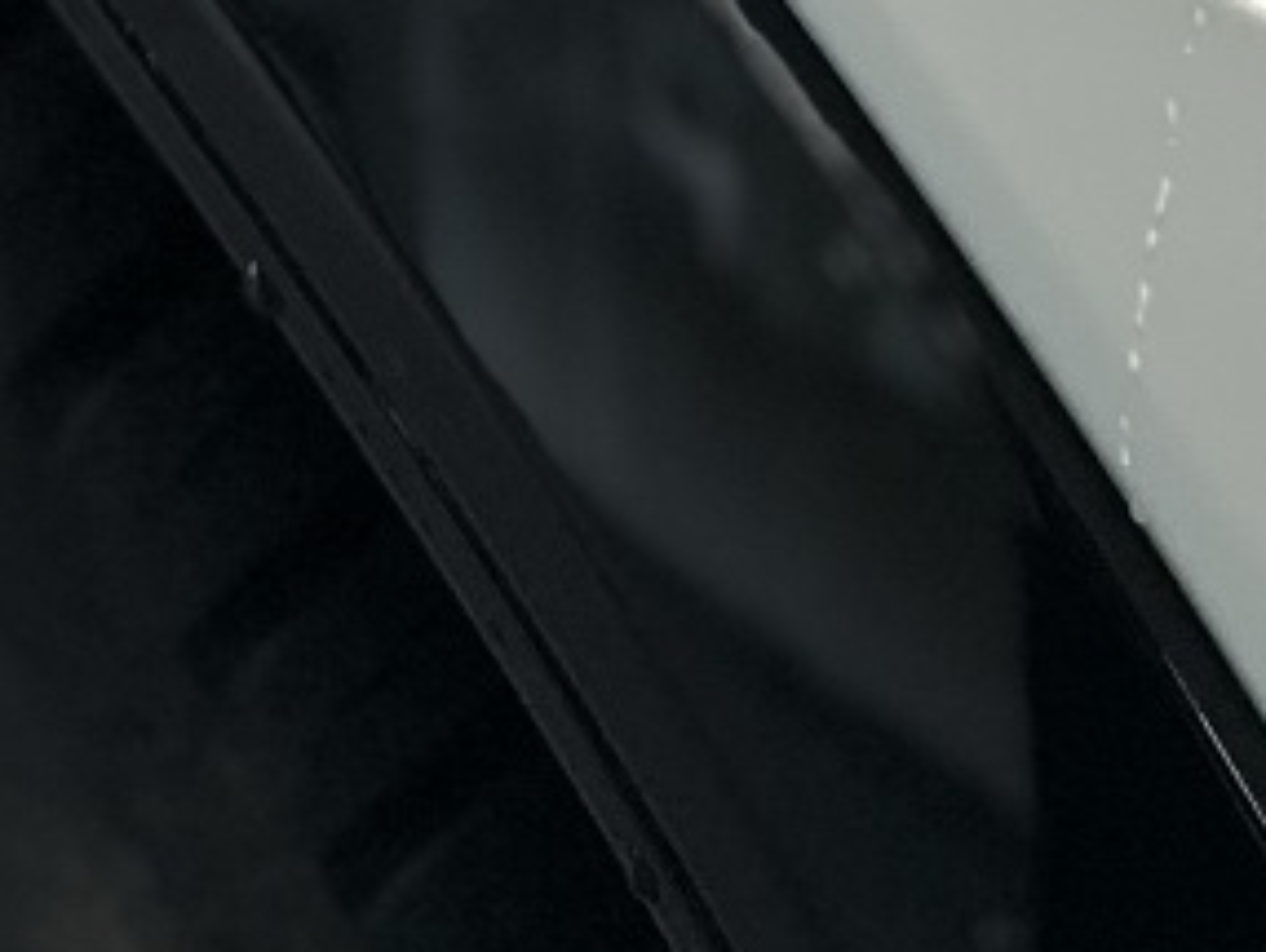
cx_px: -314
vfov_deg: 8.4
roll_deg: +1.2
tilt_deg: -18.1
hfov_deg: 12.7
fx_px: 5527
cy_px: -1811
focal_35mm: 151
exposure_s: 1/273
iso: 80
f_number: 1.78
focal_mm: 6.86
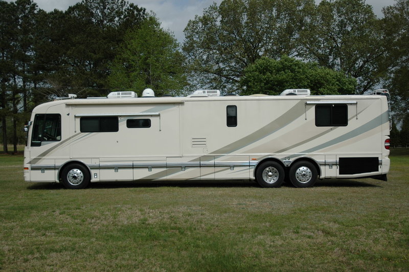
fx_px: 460
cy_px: 136
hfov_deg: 48.0
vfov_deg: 33.0
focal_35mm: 40
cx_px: 204
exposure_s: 1/4000
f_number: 3.8
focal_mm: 27
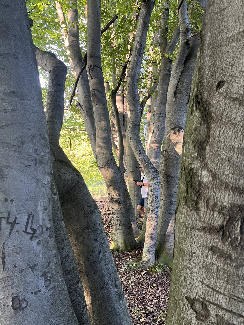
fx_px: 244
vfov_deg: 67.3
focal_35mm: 26
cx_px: 122
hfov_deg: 53.1
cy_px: 162
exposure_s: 1/60
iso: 250
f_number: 1.6
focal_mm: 5.1
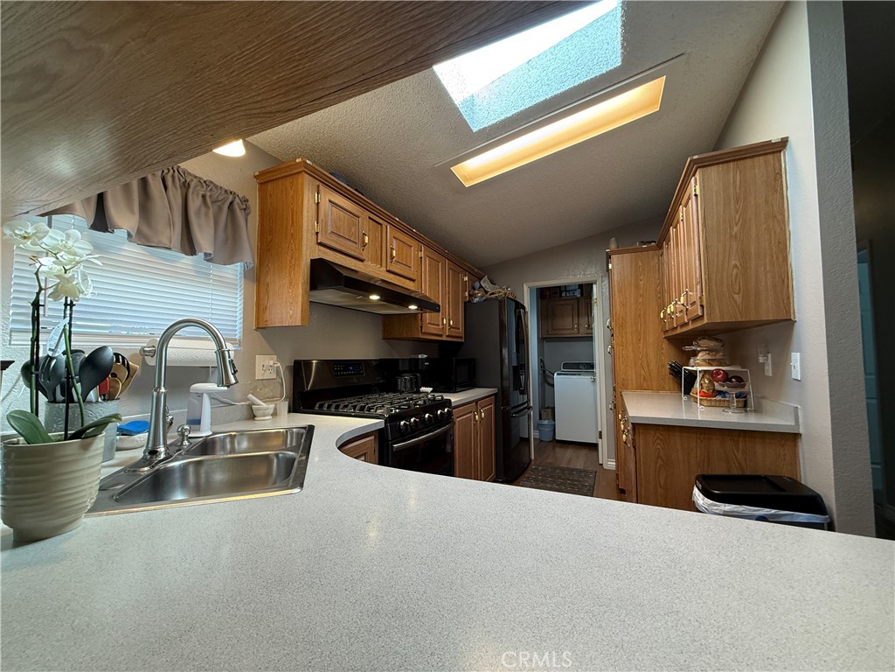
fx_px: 362
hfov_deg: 102.1
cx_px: 448
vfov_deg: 85.7
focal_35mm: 14
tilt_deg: +4.1
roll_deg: -0.1
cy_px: 336
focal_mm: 2.22
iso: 250
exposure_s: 1/60
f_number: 2.2
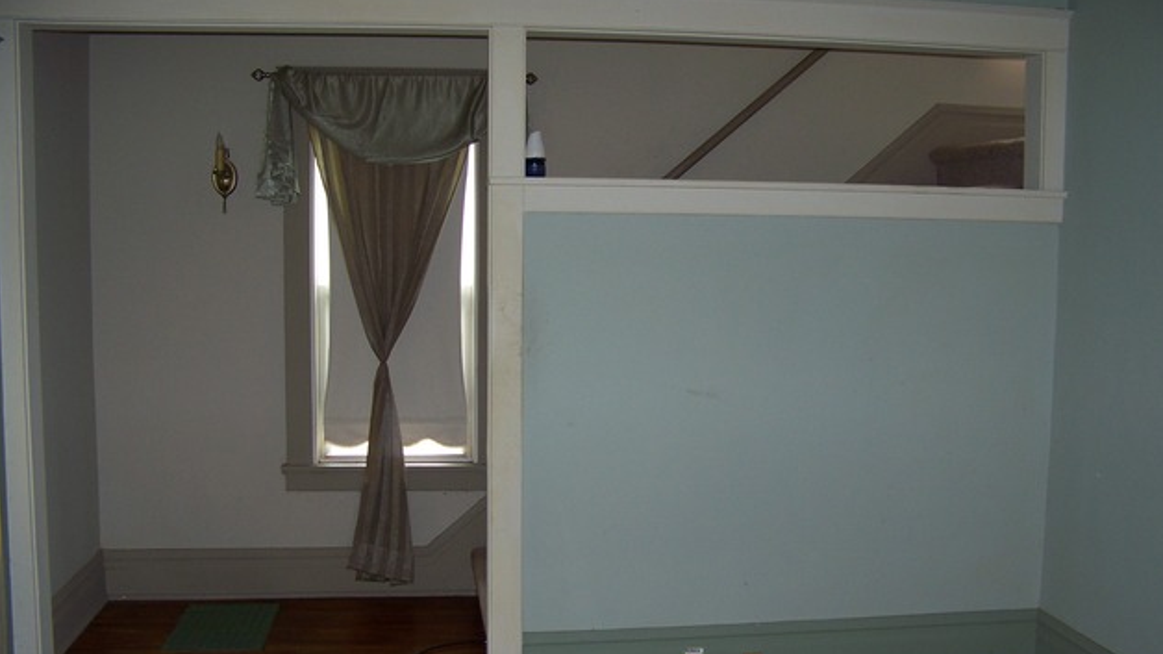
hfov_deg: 50.5
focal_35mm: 40
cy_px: 378
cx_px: 591
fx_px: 1233
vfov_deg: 29.6
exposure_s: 1/30
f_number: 2.8
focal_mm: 5.85
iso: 64
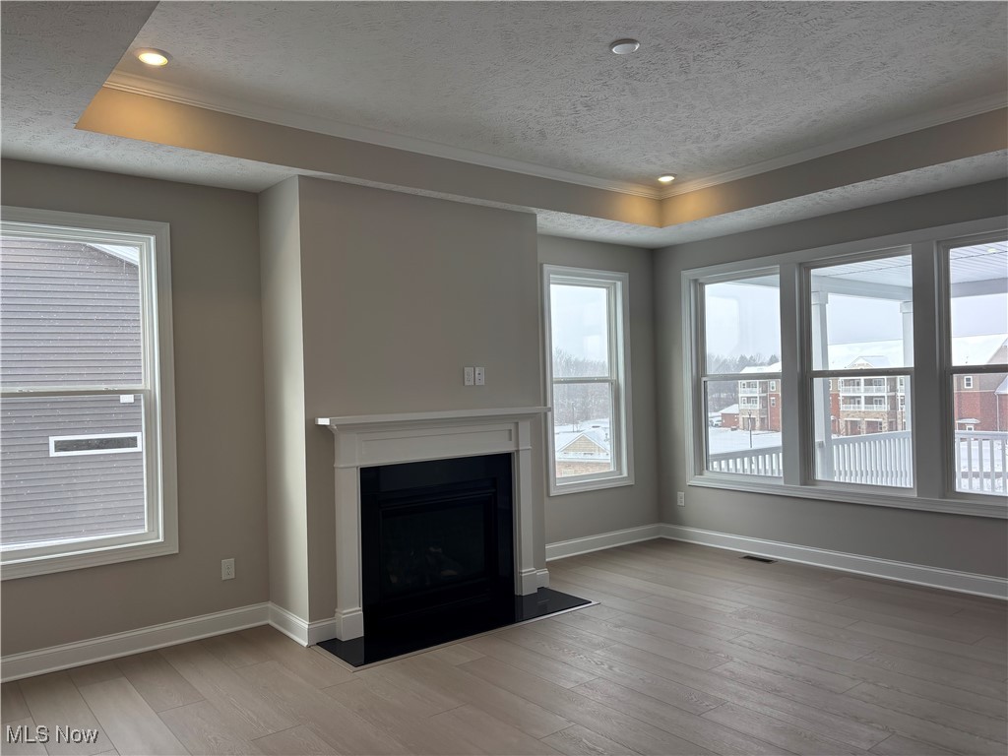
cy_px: 378
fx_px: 757
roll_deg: +1.3
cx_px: 504
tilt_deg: +0.3
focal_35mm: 26
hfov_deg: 67.3
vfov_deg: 53.1
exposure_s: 1/284
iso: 50
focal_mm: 5.96
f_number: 1.6
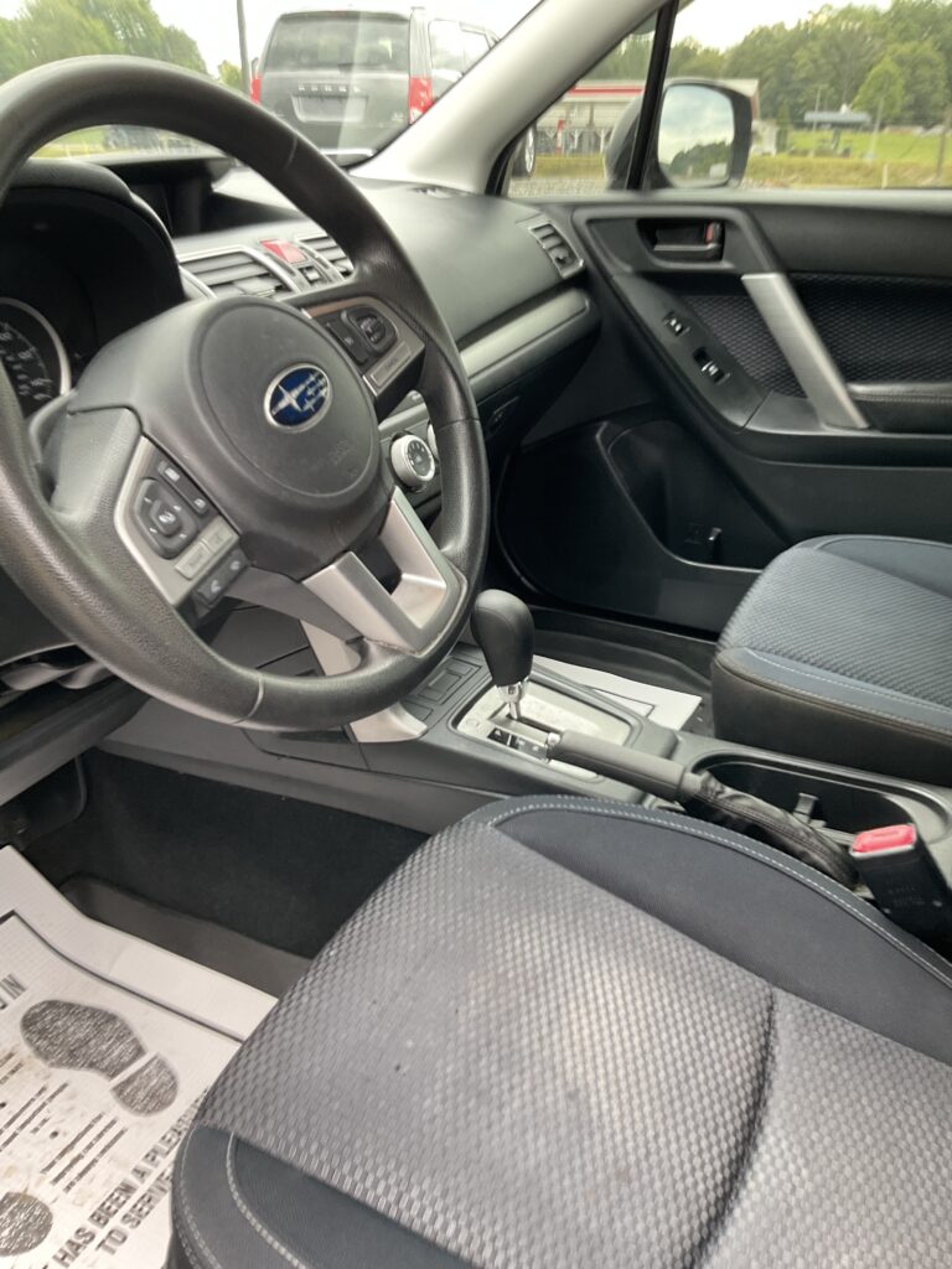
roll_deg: -0.7
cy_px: 634
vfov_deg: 61.7
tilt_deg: -24.7
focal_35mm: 29
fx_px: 1063
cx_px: 476
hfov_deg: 48.2
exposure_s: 1/60
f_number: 1.8
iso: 50
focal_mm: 3
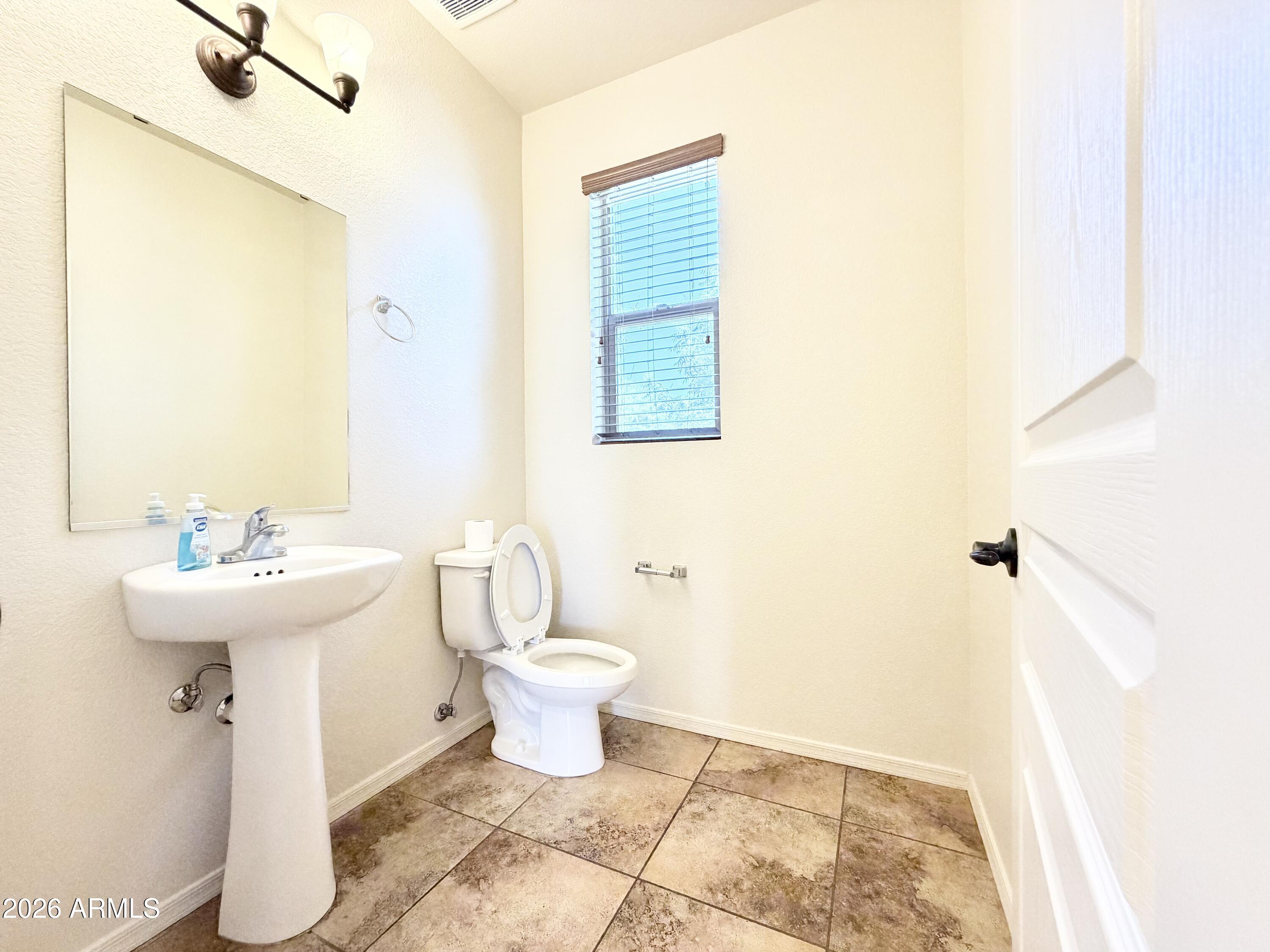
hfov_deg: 102.1
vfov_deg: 85.7
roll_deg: +0.4
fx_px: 514
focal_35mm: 14
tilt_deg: -0.7
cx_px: 635
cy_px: 476
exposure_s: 1/120
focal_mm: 2.22
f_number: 2.2
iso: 250
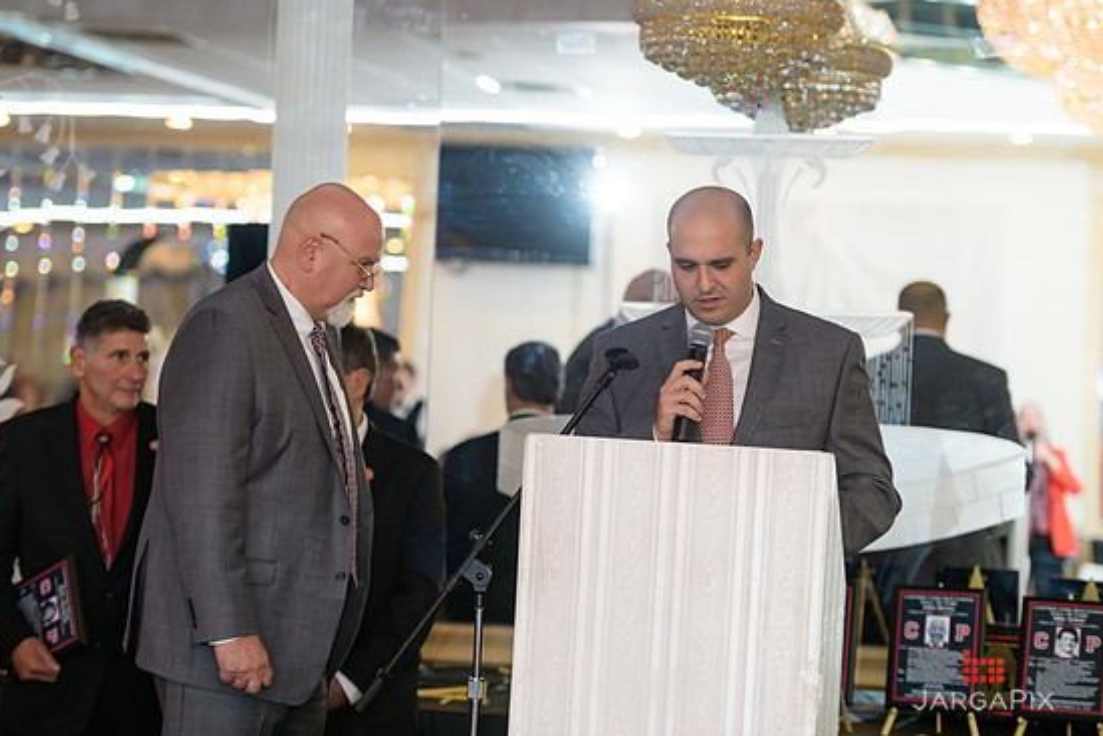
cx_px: 522
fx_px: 3401
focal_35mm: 111
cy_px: 365
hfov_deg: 18.4
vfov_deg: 12.3
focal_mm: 105
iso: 1000
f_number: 3.2
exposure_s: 1/125
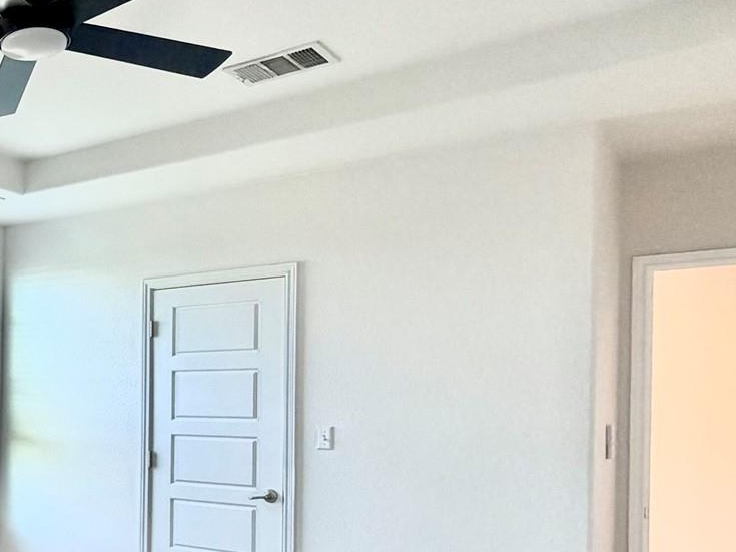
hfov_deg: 36.6
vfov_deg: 36.1
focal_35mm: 39
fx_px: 829
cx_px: -152
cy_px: 407
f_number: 2.2
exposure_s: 1/121
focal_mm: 2.22
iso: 200
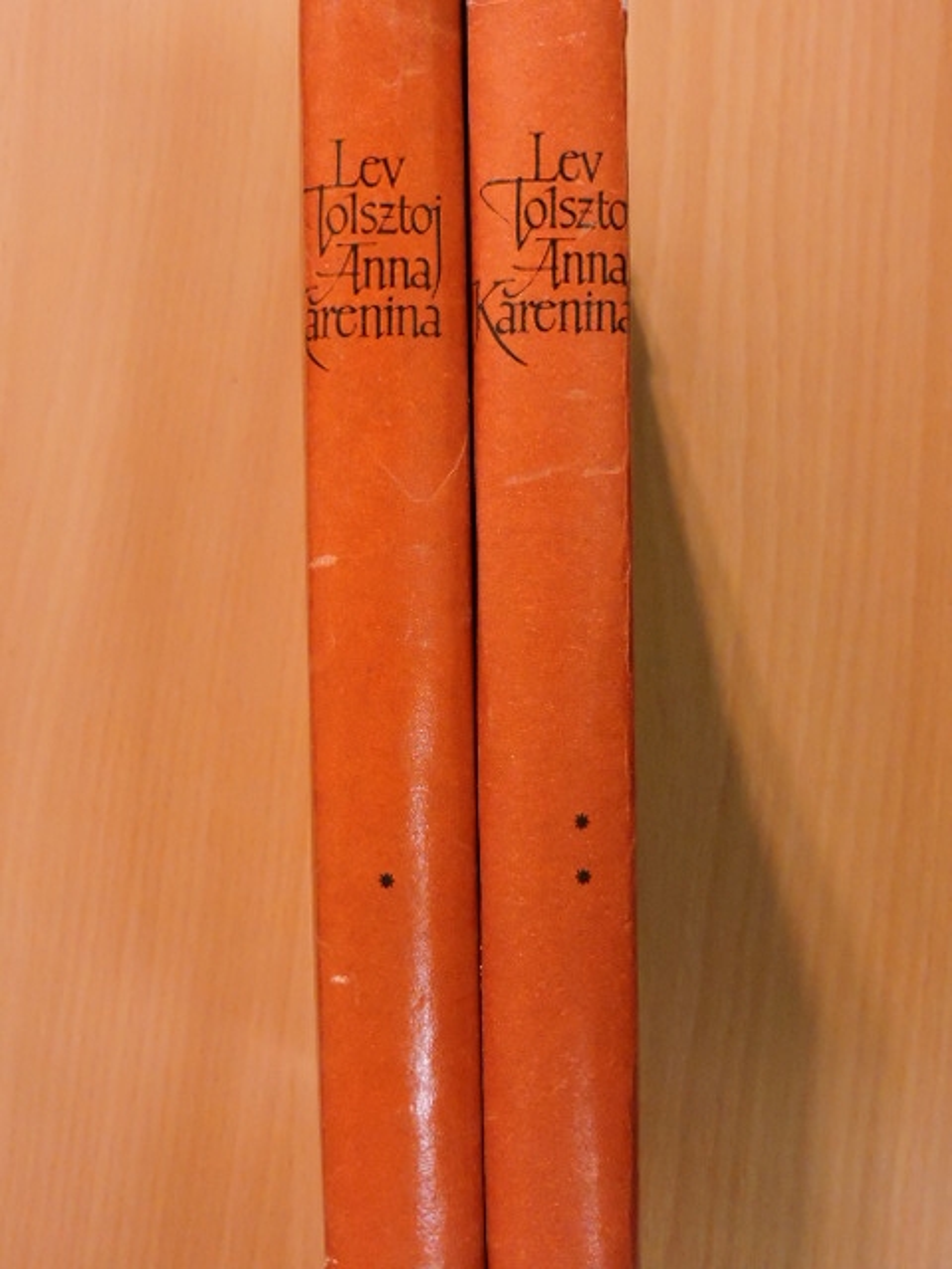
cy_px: 634
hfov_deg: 29.1
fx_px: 1833
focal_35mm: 50
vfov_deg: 38.2
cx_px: 476
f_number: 4
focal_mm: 9
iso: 1400
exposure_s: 1/80
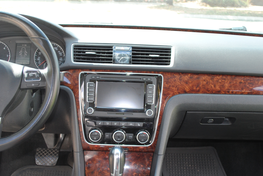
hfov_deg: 41.0
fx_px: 351
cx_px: 123
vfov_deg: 28.2
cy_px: 90
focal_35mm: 48
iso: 200
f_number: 3.8
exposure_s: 1/80
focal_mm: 22
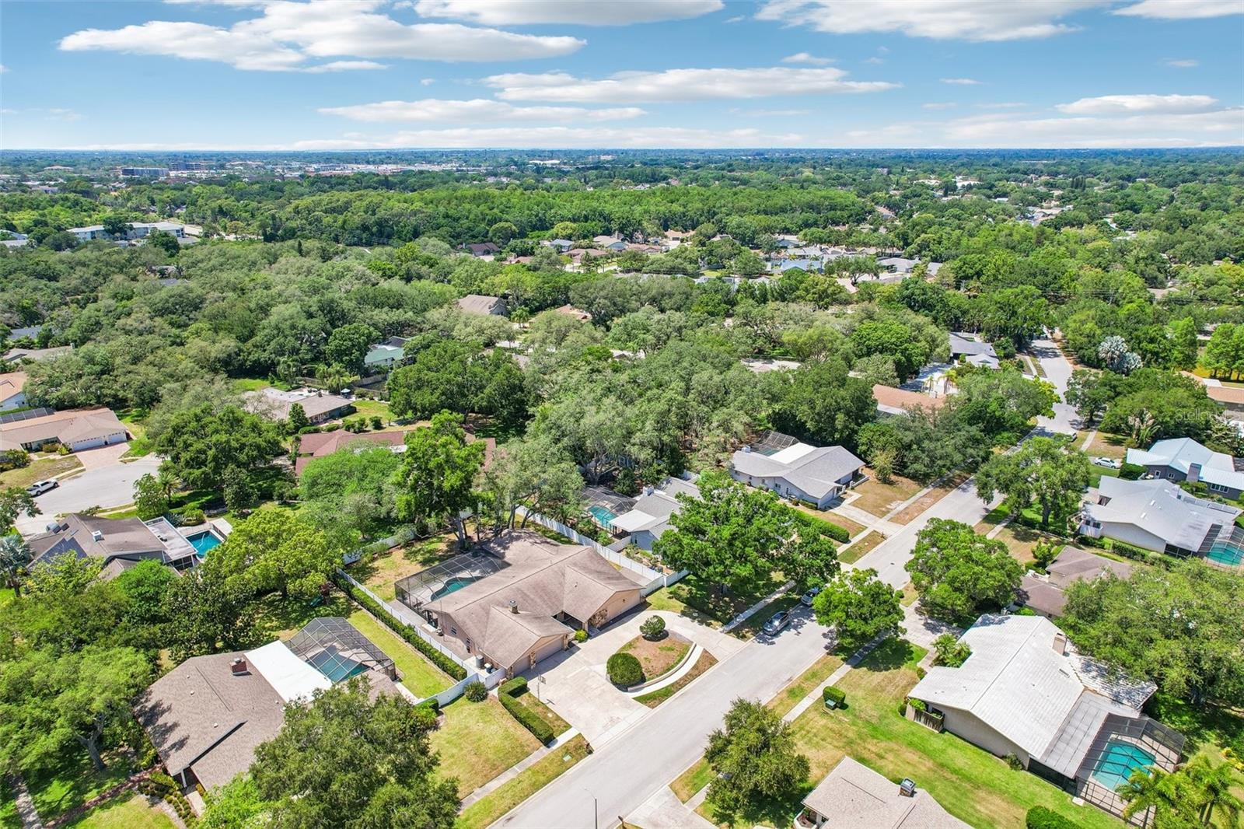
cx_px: 622
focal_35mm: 22
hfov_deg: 78.6
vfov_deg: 57.2
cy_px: 414
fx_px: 760
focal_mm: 8.4
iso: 110
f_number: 2.8
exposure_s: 1/2000
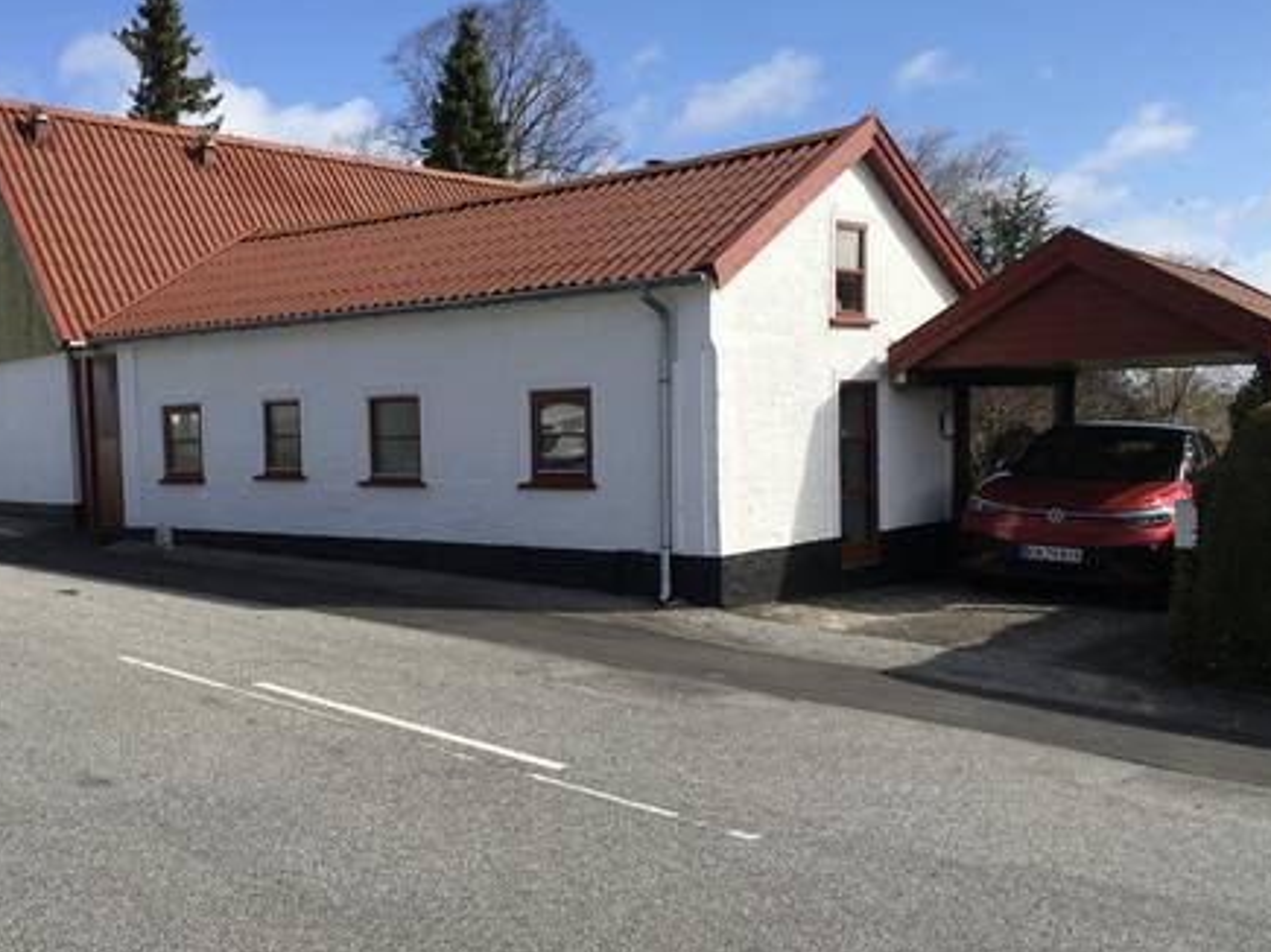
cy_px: 549
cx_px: 503
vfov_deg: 35.9
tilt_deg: -3.6
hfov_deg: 46.5
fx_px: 1468
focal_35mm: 40
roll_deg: +1.0
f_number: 2.2
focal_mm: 4.15
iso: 25
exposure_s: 1/1637
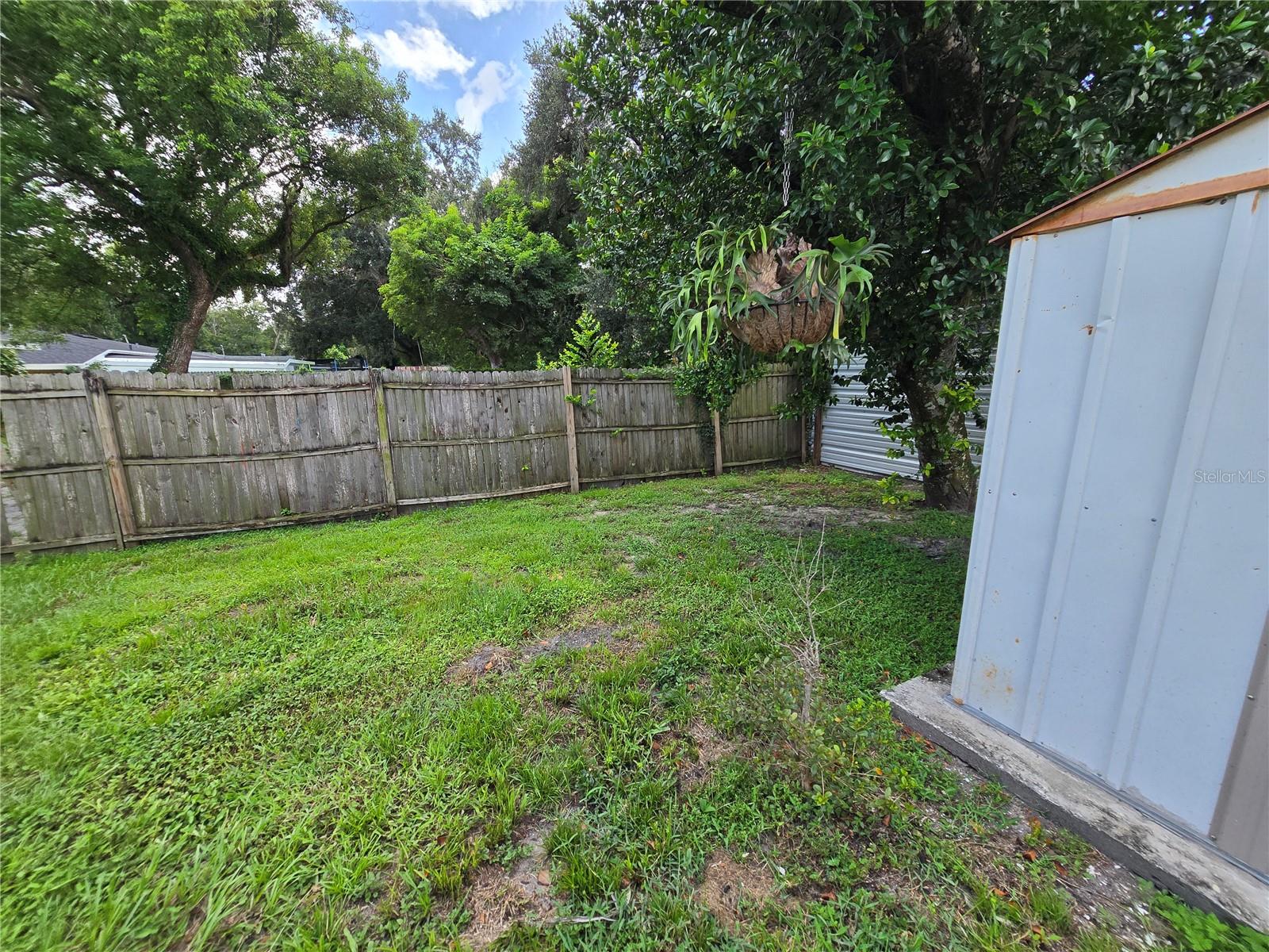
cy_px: 476
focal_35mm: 13
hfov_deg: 106.2
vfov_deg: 89.9
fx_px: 477
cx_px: 634
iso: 50
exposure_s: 1/407
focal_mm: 2.2
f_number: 2.2
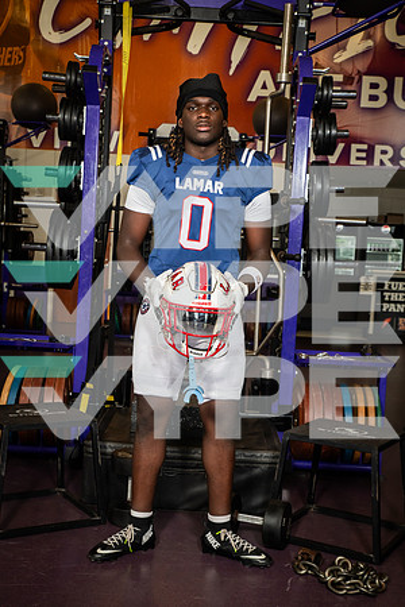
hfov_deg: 28.1
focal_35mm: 48
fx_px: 810
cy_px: 304
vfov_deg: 41.1
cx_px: 202
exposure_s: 1/250
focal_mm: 48
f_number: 7.1
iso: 800
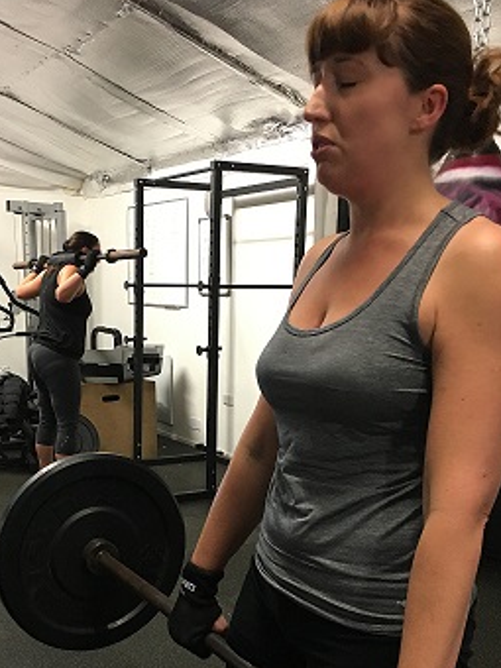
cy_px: 458
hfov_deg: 33.3
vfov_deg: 43.1
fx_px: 830
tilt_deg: -12.4
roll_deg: +0.3
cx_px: 173
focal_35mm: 43
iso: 200
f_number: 2.2
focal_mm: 4.15
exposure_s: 1/20
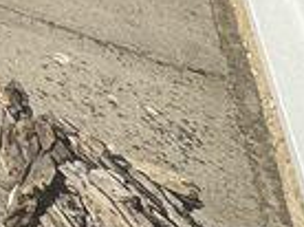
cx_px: -659
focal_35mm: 104
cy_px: -505
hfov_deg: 10.7
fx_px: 912
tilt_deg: -6.0
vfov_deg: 9.8
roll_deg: -2.4
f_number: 2.2
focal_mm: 2.22
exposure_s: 1/1256
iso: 50
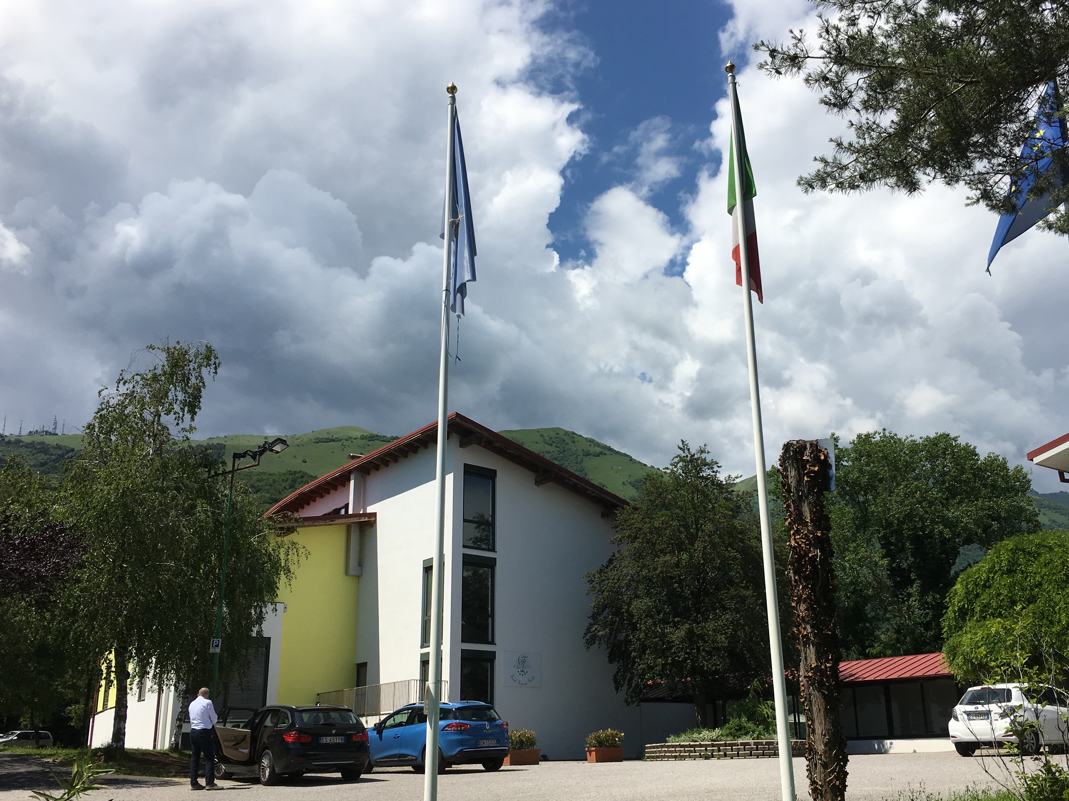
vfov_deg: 41.7
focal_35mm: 34
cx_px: 609
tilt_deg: +17.5
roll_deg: +1.8
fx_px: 1050
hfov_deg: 53.8
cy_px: 438
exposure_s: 1/2481
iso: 25
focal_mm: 4.15
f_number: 2.2
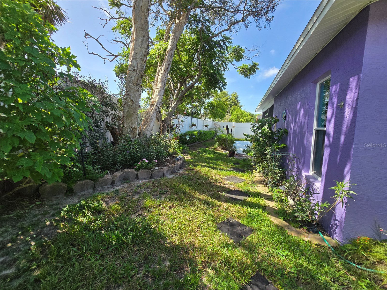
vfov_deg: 89.9
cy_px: 145
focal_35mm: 13
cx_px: 194
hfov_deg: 106.2
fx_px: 145
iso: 100
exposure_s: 1/2000
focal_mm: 2.2
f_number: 2.2
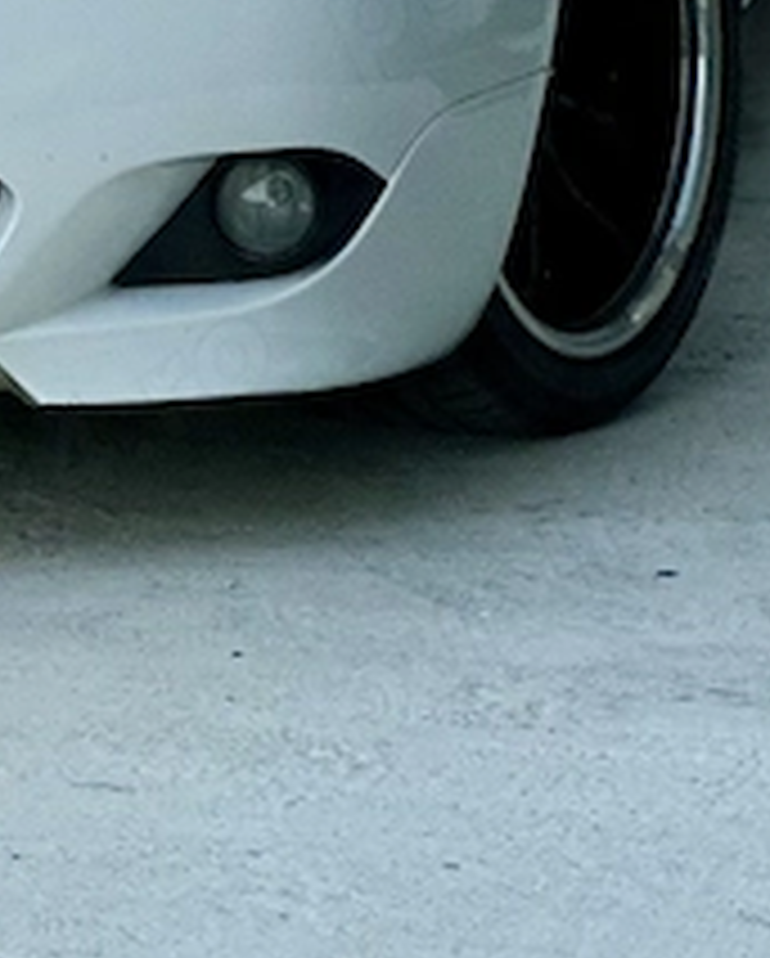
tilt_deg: -2.3
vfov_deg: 6.7
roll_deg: -0.7
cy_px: -697
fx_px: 8016
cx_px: -338
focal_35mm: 282
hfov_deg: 5.5
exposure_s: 1/33
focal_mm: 9
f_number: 2.8
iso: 250
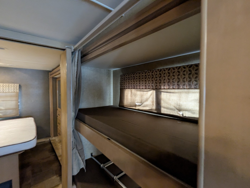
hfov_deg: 94.4
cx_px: 125
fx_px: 116
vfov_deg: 78.2
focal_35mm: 16
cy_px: 94
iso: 413
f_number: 2.2
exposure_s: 1/33.8
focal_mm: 2.35
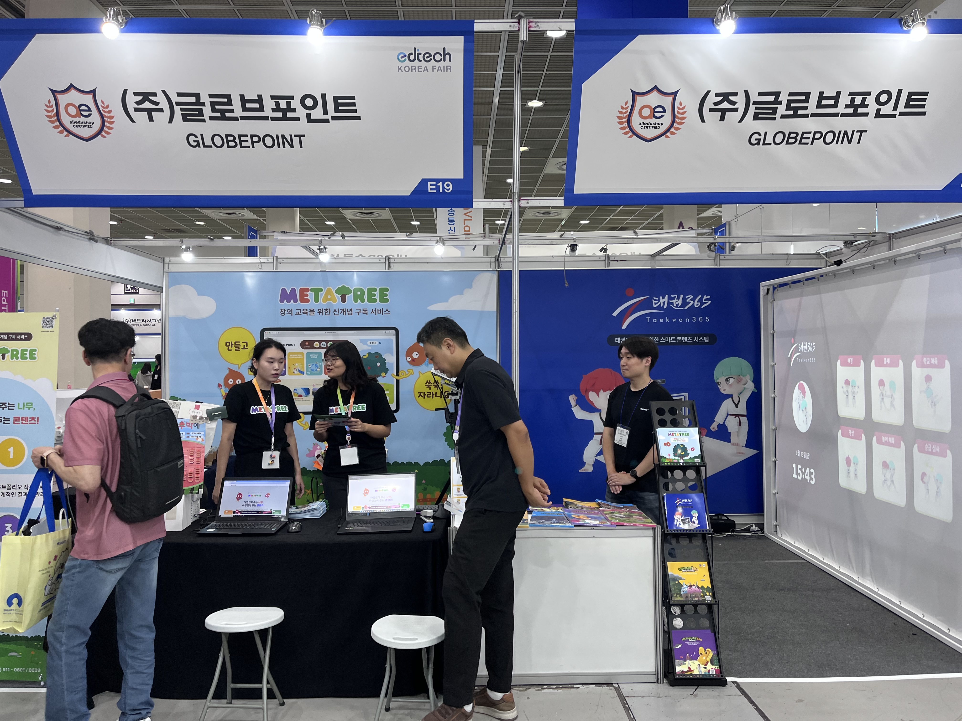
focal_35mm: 26
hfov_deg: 67.3
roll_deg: +0.1
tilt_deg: -0.5
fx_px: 723
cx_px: 481
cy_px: 360
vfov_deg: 53.1
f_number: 1.6
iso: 125
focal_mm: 5.1
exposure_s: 1/120
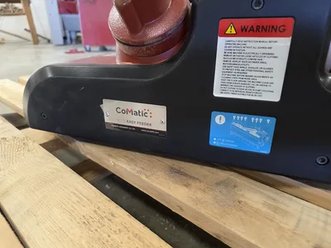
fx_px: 220
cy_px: 124
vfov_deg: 58.9
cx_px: 166
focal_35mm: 23
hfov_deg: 73.9
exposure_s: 1/120
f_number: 1.7
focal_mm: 6.3
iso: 500
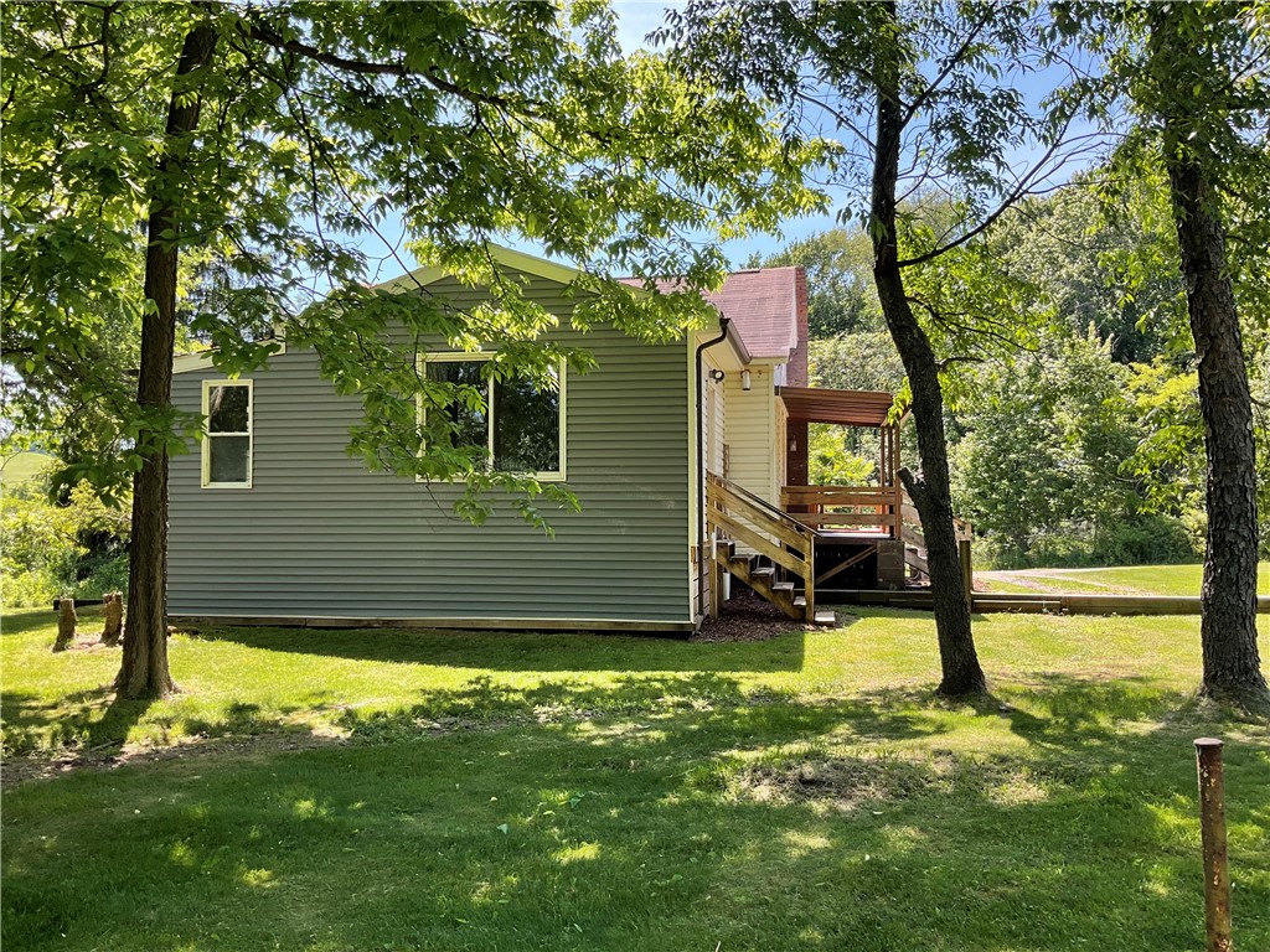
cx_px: 635
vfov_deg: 48.2
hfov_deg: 61.7
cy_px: 476
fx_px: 1064
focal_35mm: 29
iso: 16
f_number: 1.8
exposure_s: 1/280
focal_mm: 3
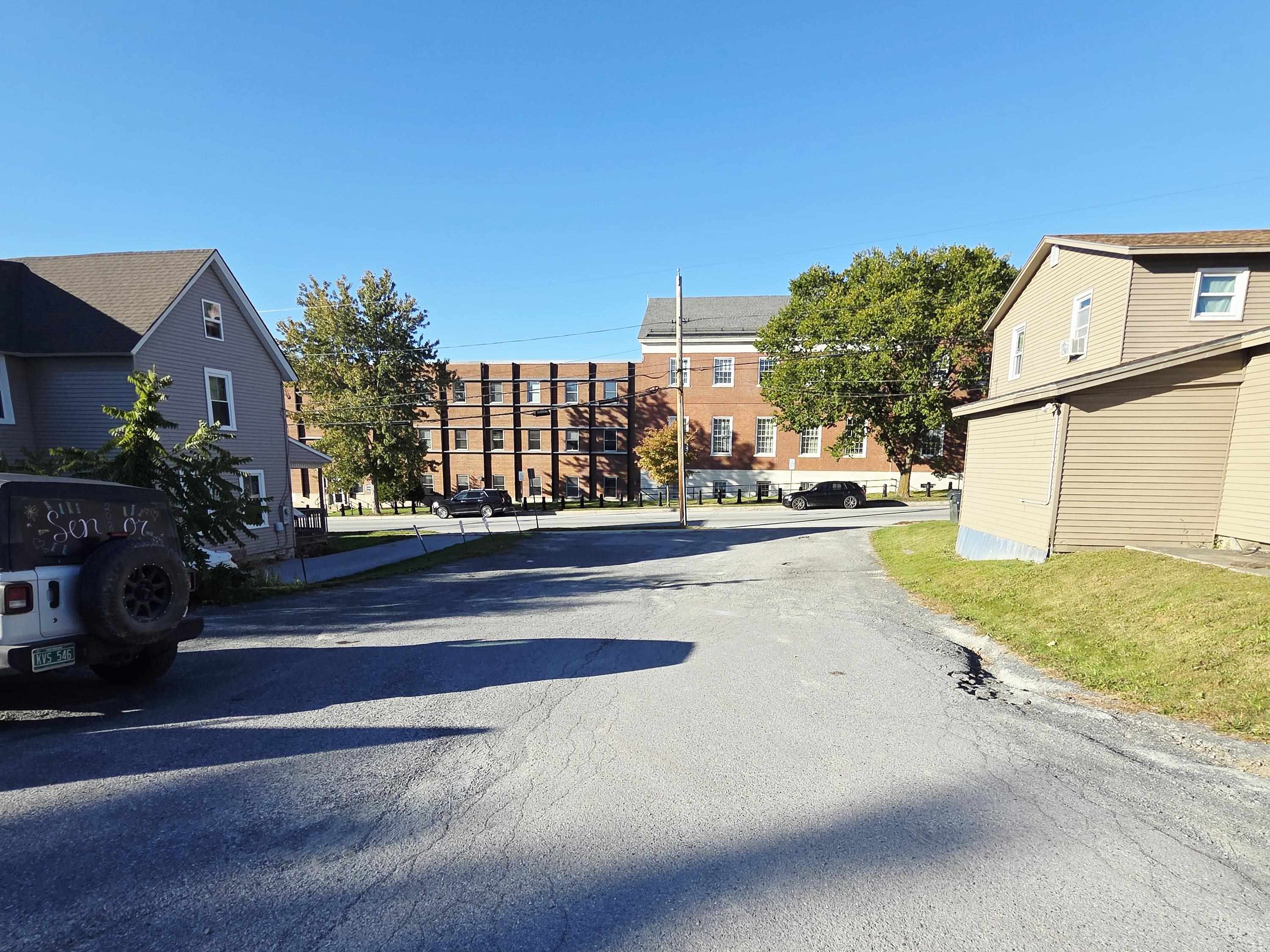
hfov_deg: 106.2
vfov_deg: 89.9
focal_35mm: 13
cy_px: 476
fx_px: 477
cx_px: 635
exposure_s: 1/2000
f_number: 2.2
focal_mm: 2.2
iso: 64
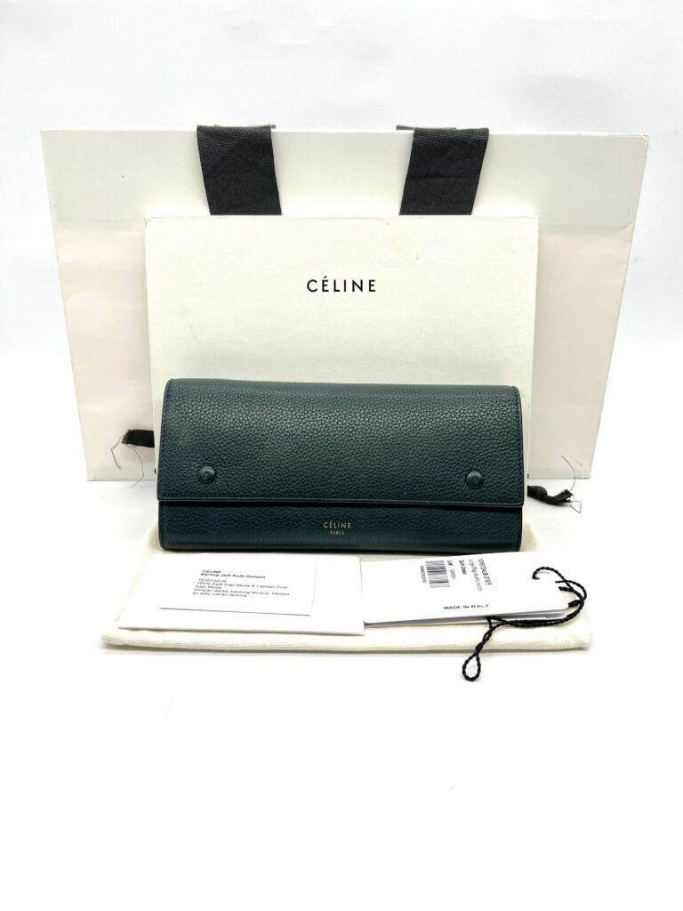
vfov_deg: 67.3
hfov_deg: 53.1
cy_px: 456
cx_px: 342
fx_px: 684
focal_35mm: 26
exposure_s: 1/198
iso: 40
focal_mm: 5.7
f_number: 1.5
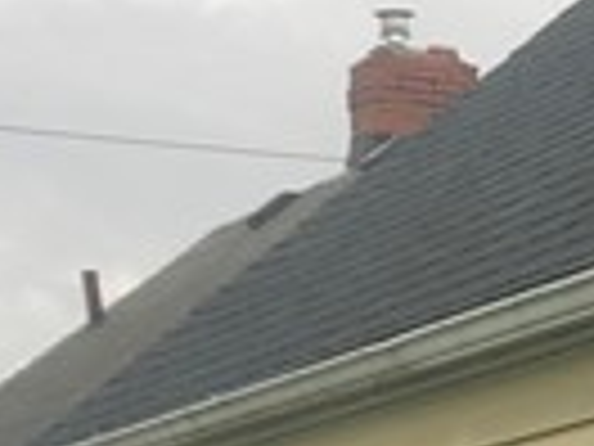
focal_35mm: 217
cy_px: 1171
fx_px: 3724
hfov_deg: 9.0
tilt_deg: -3.7
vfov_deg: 6.4
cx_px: 788
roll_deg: -0.8
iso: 20
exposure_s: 1/129
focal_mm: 3.99
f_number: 1.8
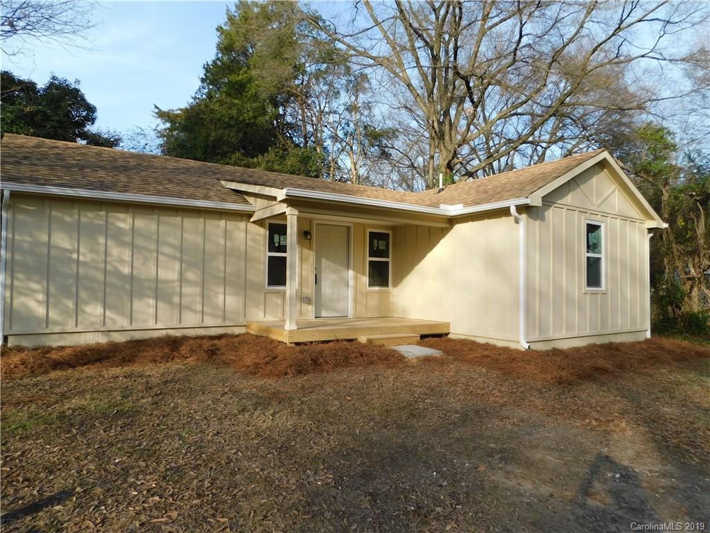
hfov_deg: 73.9
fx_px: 472
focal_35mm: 23
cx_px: 355
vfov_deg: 58.9
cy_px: 266
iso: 125
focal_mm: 4
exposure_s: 1/640
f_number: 3
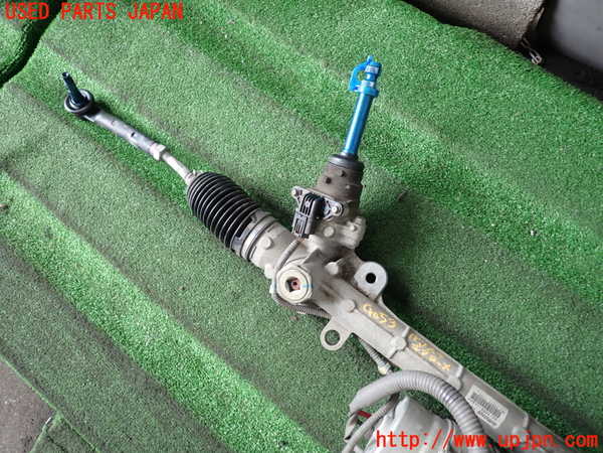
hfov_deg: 69.4
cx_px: 302
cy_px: 226
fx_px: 435
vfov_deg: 54.9
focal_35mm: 25
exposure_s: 1/60
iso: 100
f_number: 2
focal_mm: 4.5
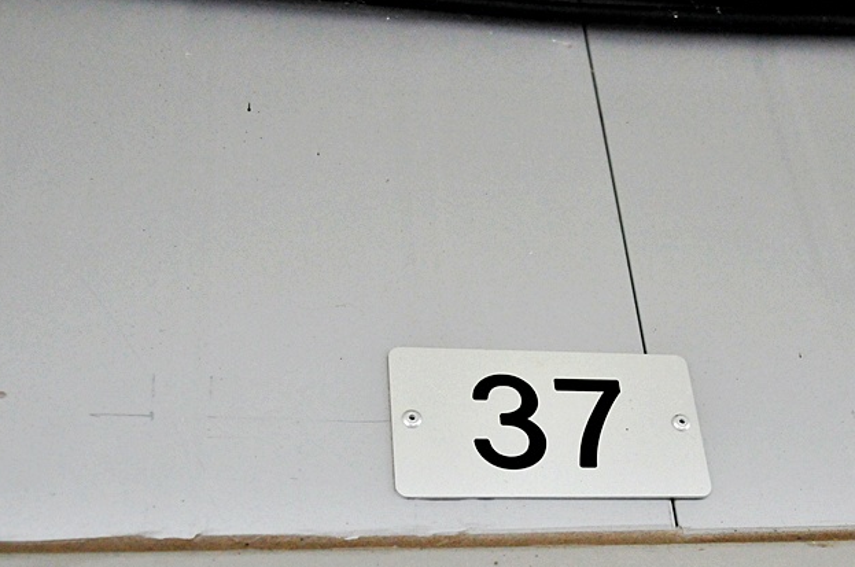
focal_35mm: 53
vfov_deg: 25.1
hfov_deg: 37.2
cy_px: 439
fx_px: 1256
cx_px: 575
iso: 1600
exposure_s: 1/640
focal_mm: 22
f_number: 3.8
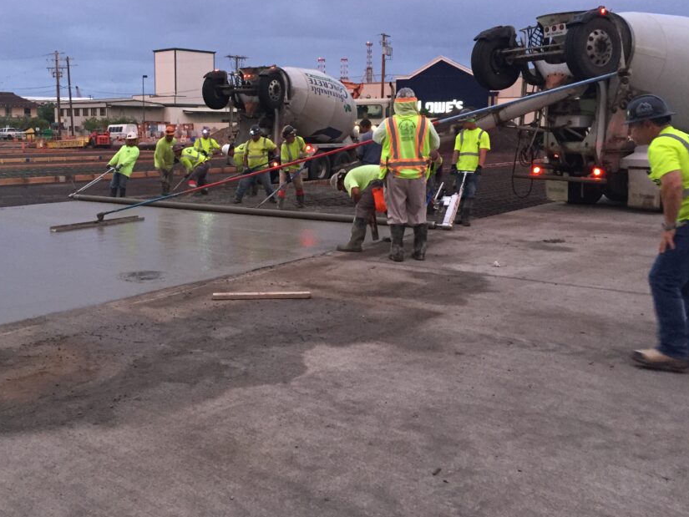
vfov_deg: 39.5
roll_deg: +0.2
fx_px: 717
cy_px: 202
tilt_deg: -5.1
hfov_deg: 51.0
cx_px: 273
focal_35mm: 36
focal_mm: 4.15
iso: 160
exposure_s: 1/30
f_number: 2.2
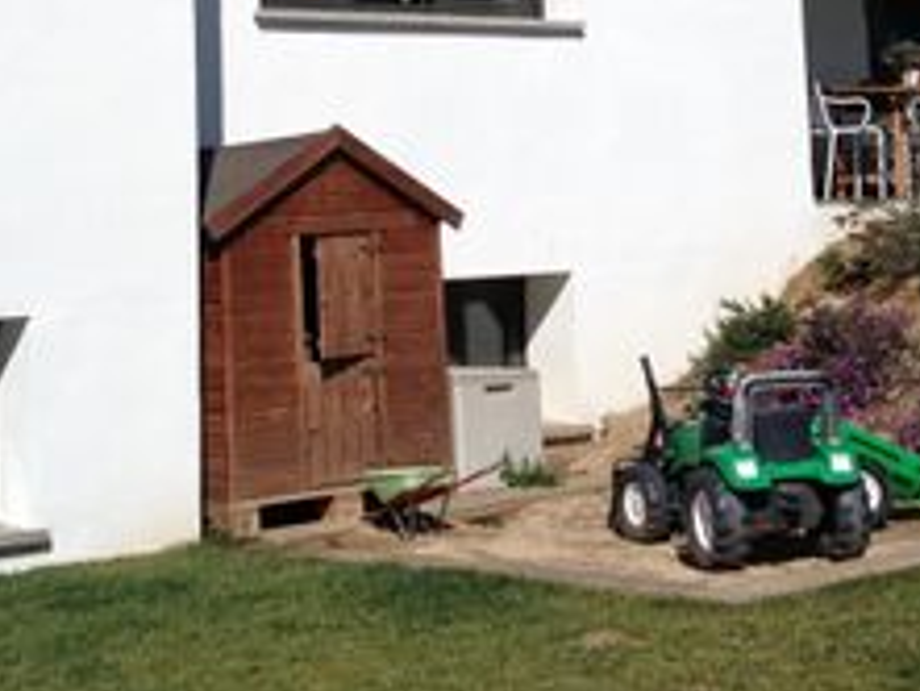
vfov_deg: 15.1
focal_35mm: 95
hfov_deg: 20.6
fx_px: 2526
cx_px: 437
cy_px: -133
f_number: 2.4
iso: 50
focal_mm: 4.28
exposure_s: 1/3460
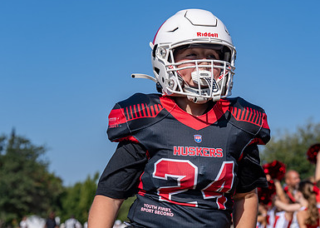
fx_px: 1044
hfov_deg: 17.4
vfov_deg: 12.5
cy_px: 117
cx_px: 200
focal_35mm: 115
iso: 100
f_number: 5
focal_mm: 70
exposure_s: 1/1250
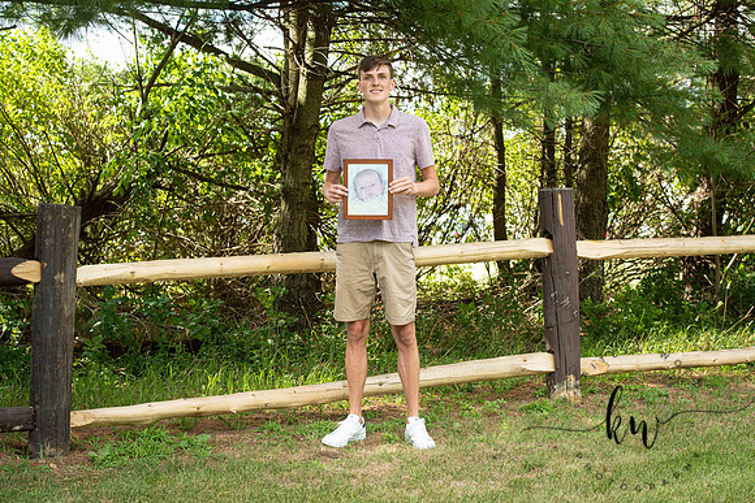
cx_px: 378
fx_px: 1468
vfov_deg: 19.5
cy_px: 252
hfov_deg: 28.8
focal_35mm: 70
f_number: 6.3
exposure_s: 1/200
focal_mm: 70
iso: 400
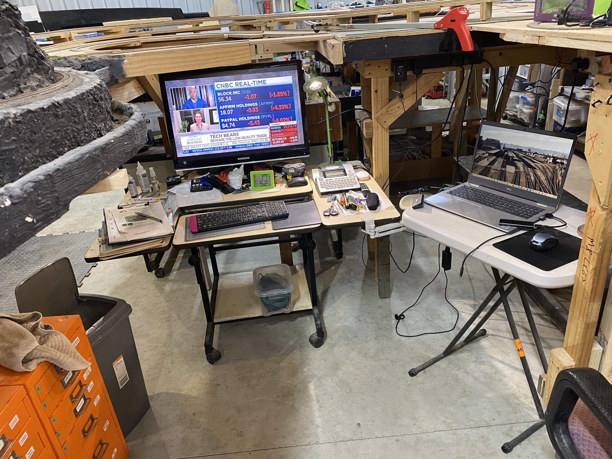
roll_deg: +5.7
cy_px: 230
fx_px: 460
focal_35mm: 26
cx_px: 306
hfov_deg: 67.3
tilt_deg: -26.1
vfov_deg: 53.1
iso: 250
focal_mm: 4.25
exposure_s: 1/50
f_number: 1.8
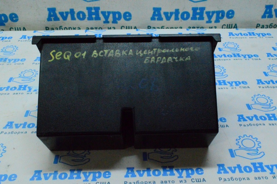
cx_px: 138
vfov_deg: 31.8
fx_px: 323
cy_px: 92
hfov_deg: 46.4
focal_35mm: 42
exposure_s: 1/100
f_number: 29
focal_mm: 28
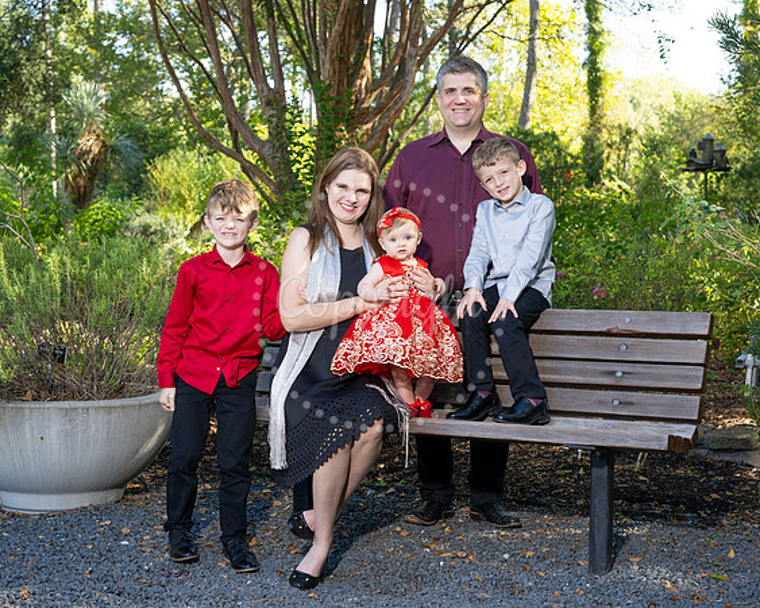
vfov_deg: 25.2
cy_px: 310
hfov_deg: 31.3
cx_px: 389
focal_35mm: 60
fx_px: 1358
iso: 320
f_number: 5.6
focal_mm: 52
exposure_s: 1/200
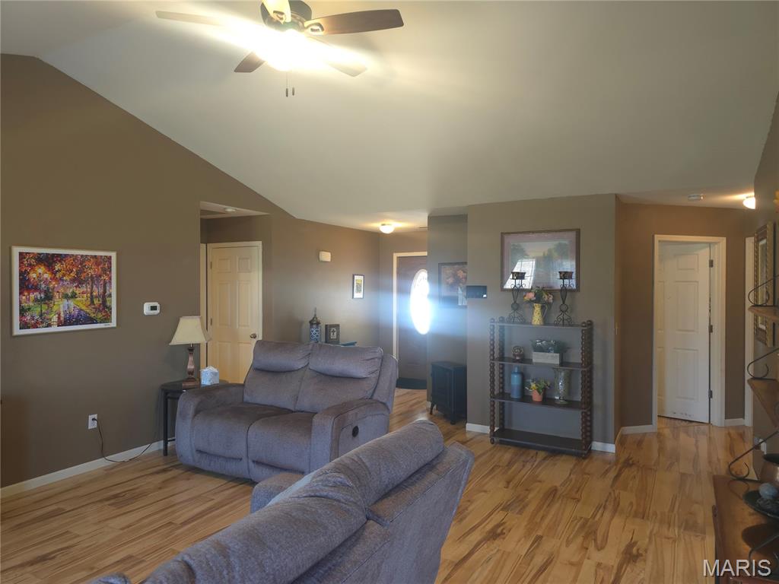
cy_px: 292
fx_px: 518
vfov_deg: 58.9
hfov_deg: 73.9
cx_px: 390
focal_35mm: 23
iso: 320
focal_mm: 6.3
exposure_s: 1/60
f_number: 1.7
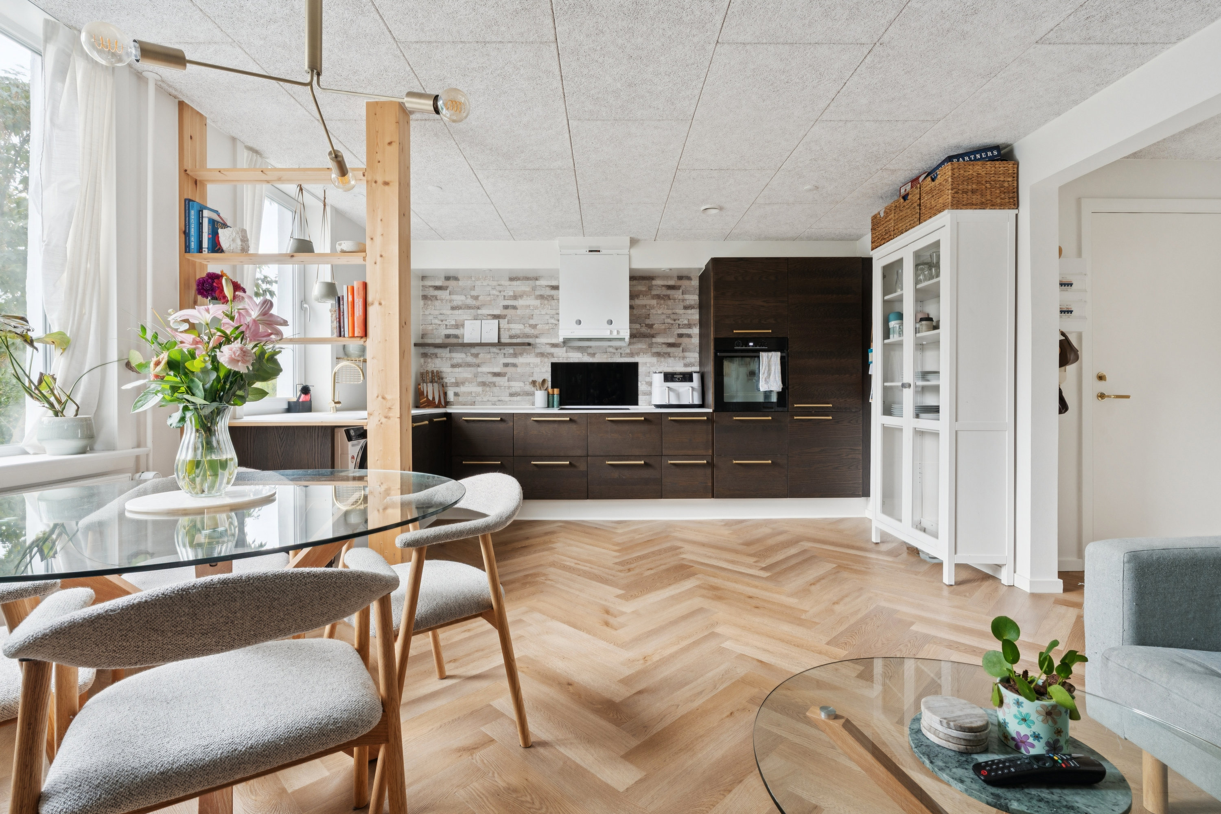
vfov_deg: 73.7
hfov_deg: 96.7
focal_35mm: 16
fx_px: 543
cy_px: 407
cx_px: 610
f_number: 11
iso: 800
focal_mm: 16
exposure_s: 1/3.33
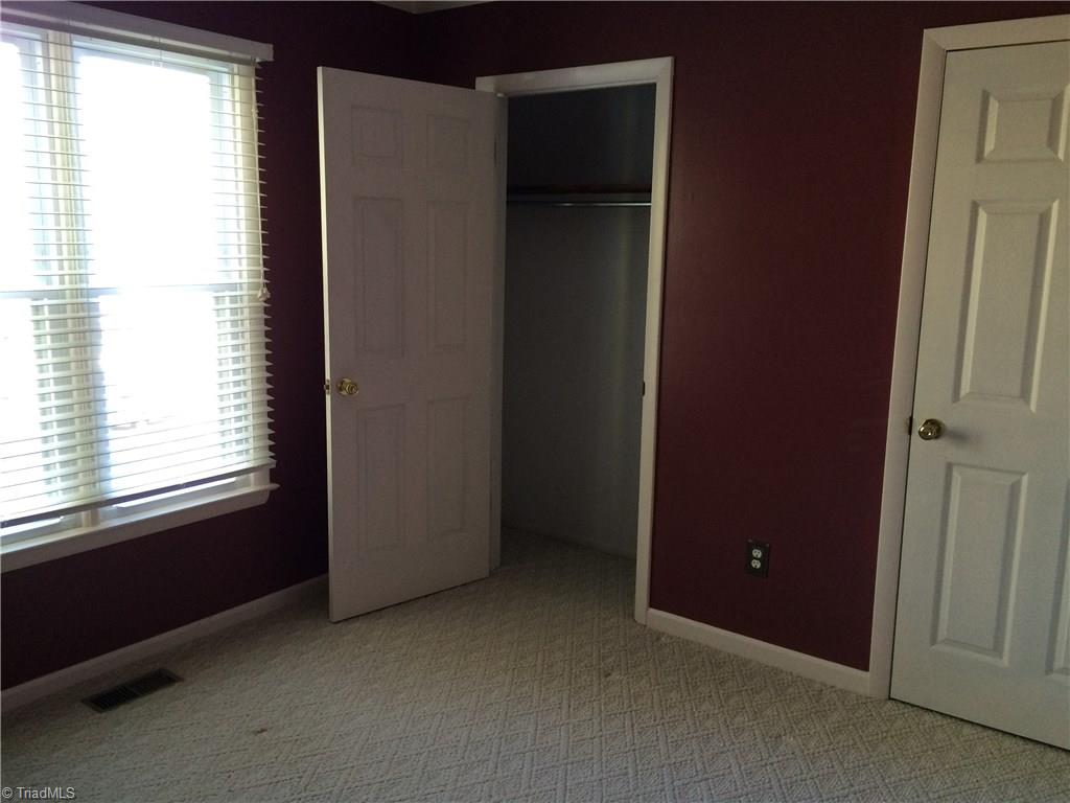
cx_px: 535
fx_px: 896
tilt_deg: -11.0
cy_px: 402
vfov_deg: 48.2
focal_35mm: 29
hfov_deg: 61.7
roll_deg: +0.2
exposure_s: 1/30
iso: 125
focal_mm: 4.15
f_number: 2.2
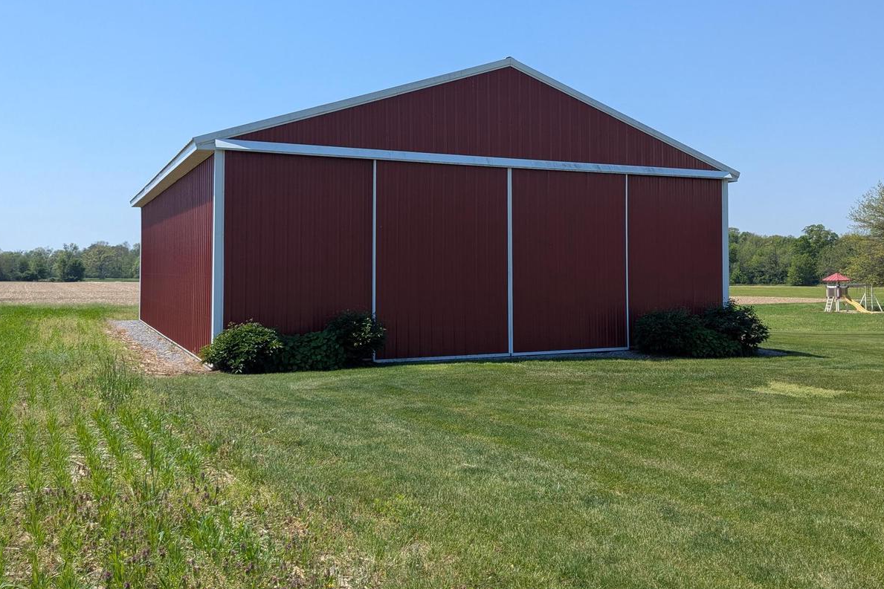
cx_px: 466
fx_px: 835
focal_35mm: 34
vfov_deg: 38.8
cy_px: 264
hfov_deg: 55.8
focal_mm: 4.38
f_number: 1.73
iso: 40
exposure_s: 1/2128
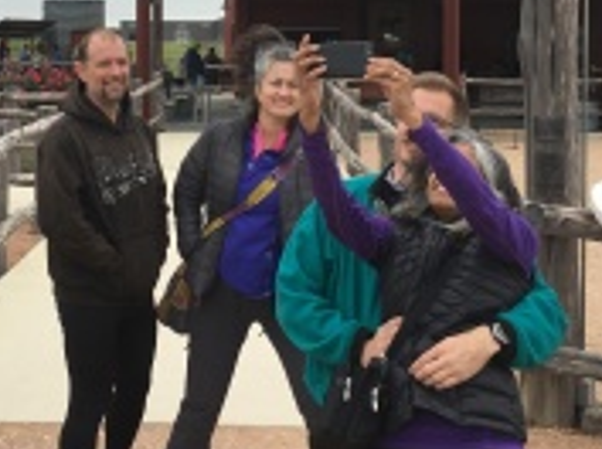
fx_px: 1041
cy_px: 65
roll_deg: -0.1
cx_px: 228
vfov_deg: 23.8
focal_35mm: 60
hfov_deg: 32.1
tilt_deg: +0.2
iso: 25
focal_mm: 4.15
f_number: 2.2
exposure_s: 1/1115
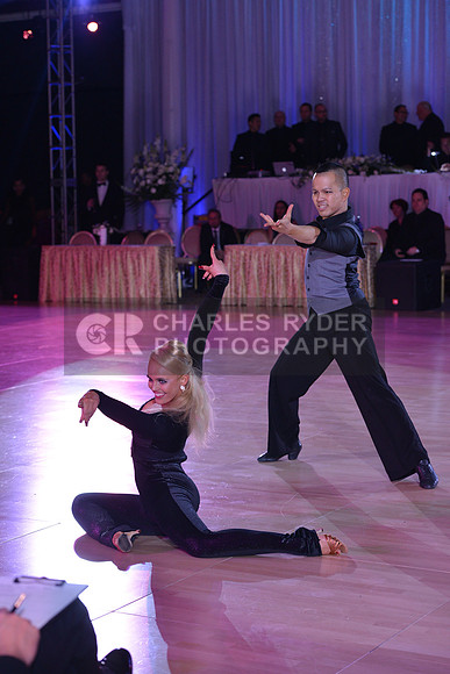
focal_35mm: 80
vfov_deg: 25.4
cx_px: 225
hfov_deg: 17.1
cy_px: 337
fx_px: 1499
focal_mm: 80
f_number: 4.5
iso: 1250
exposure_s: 1/250
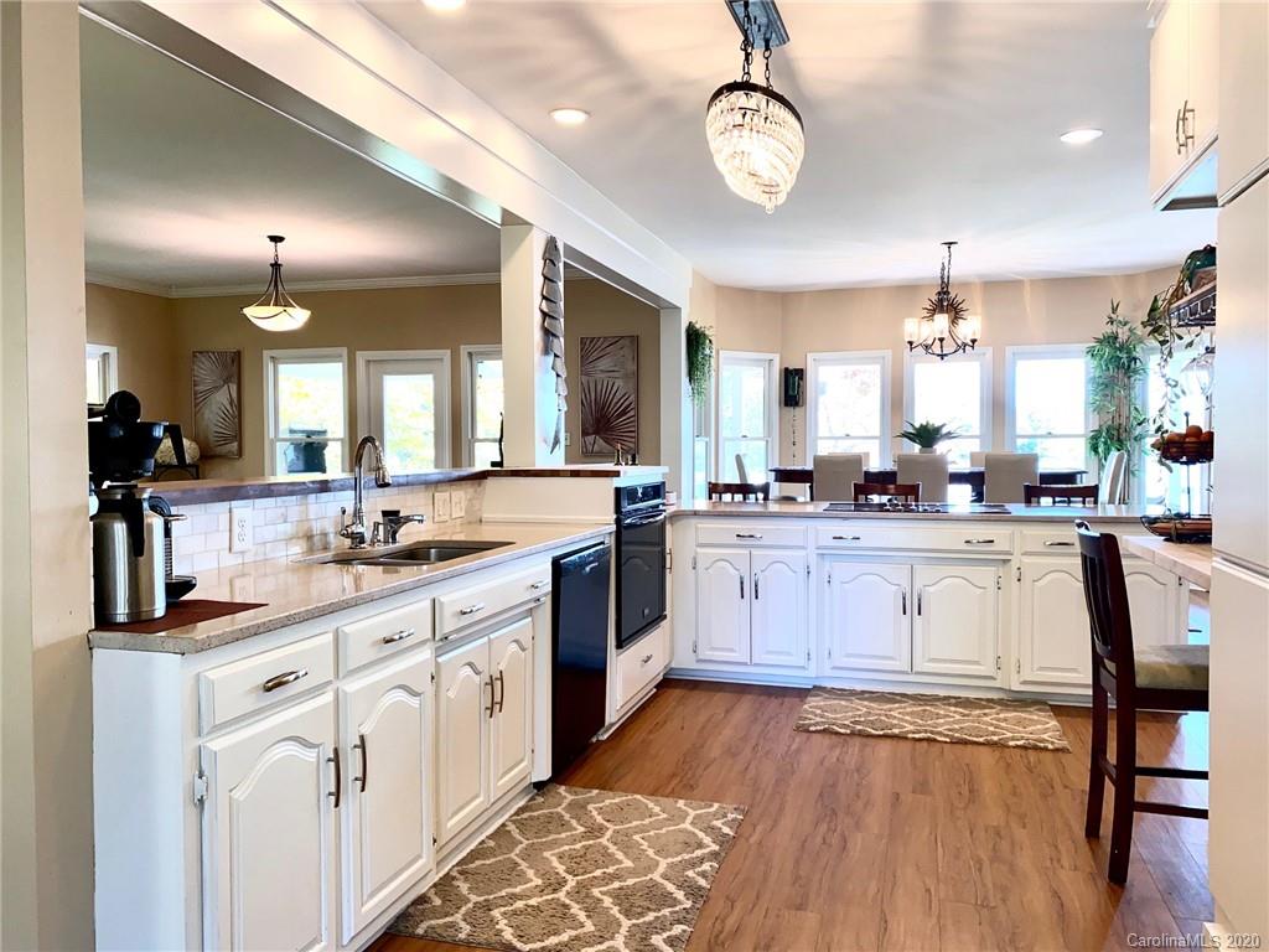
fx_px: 953
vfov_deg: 53.1
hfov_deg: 67.3
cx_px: 634
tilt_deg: -1.9
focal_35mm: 26
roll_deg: +0.6
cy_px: 476
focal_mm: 4.25
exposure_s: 1/51
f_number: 1.8
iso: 32
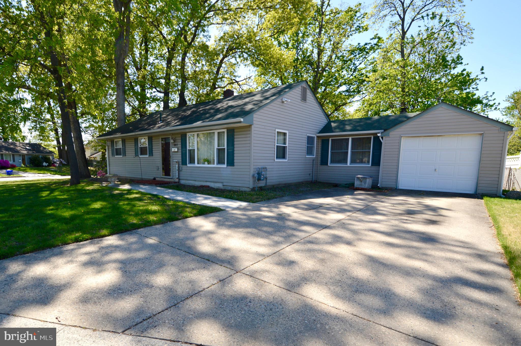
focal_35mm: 15
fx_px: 217
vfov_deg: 77.2
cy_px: 173
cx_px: 260
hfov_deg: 100.4
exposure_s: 1/160
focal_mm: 10
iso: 100
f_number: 6.3
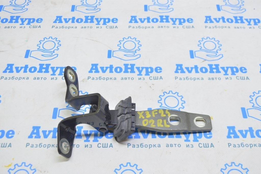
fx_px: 315
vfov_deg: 30.8
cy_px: 87
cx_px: 130
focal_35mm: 44
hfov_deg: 45.0
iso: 400
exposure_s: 1/20
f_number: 5.6
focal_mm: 29
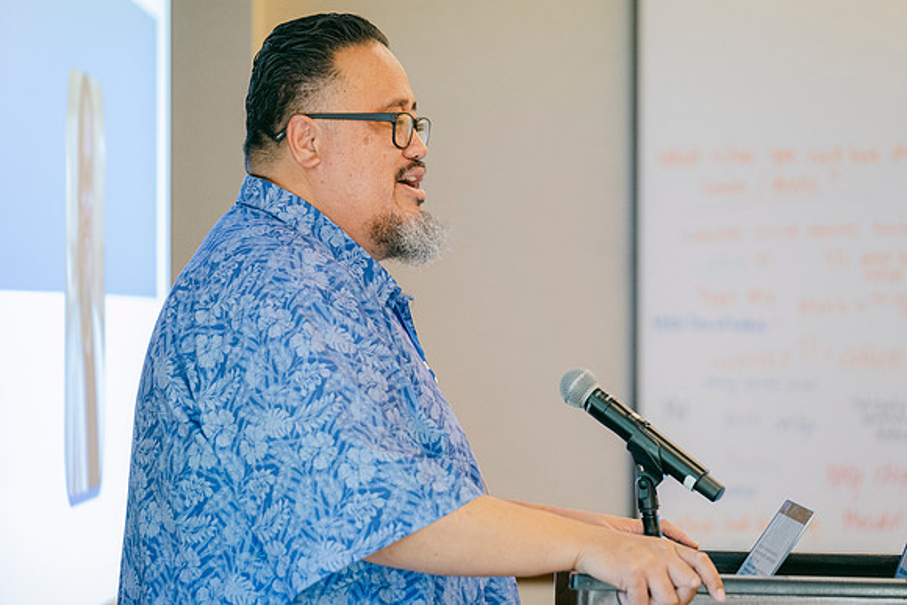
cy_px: 302
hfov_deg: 11.2
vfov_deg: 7.5
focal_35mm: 183
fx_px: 4605
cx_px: 454
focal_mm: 119.2
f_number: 2.8
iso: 2500
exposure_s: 1/125
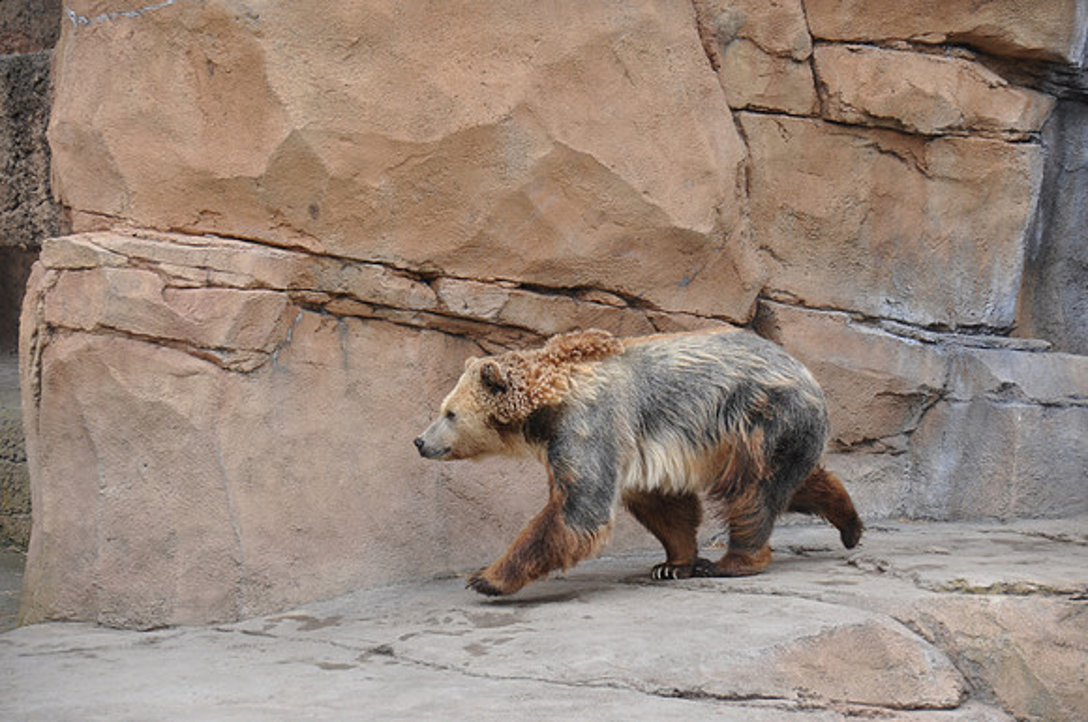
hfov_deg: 11.4
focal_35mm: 180
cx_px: 544
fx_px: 5432
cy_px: 361
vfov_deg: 7.6
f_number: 5.6
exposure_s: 1/400
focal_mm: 120
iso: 320
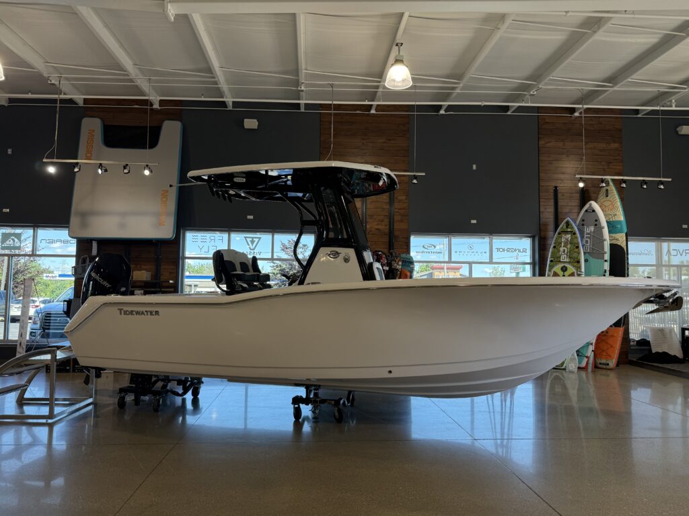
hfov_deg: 71.6
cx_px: 344
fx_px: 478
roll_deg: -0.4
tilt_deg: +4.1
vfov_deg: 56.8
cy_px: 258
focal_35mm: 24
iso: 100
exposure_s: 1/514
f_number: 1.78
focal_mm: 6.76
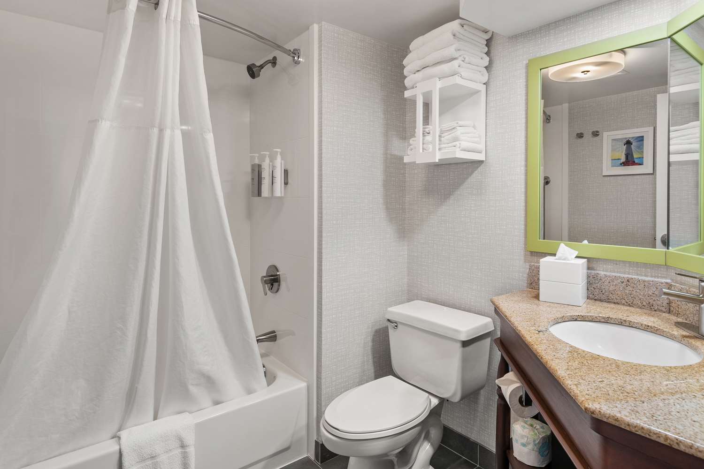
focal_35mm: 16
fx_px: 313
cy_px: 234
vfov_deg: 73.7
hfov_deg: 96.7
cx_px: 352
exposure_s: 1/4
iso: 400
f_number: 8
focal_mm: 16
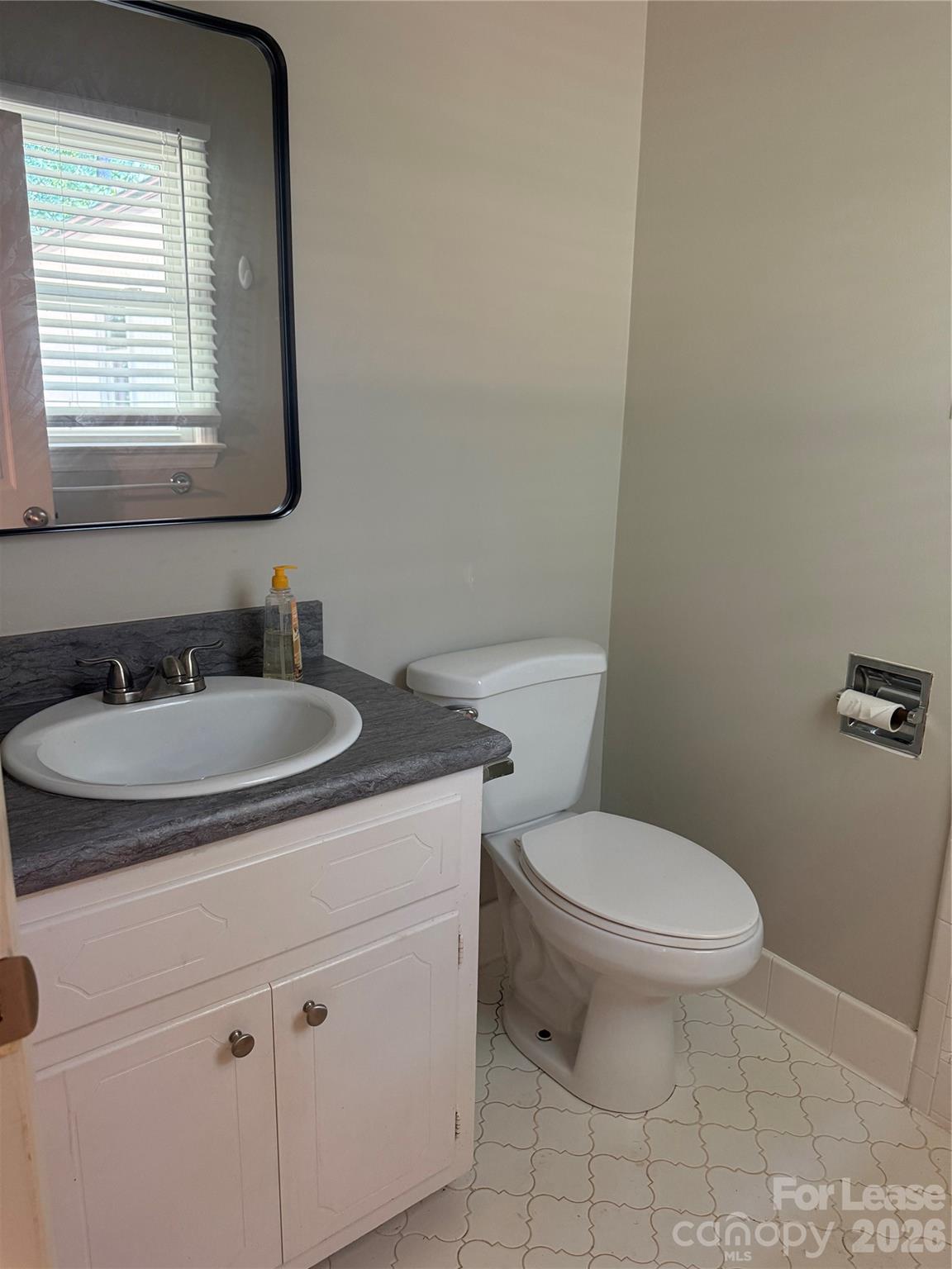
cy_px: 634
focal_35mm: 24
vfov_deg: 71.6
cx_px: 476
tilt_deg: -13.5
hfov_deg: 56.8
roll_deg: -1.9
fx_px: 880
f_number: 1.78
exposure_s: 1/60
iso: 320
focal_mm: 6.76
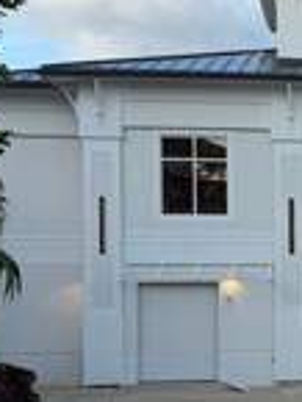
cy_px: 305
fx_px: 1231
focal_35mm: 106
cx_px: 538
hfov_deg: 12.8
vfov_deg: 18.4
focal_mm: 6.76
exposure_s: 1/1522
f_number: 1.78
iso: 80
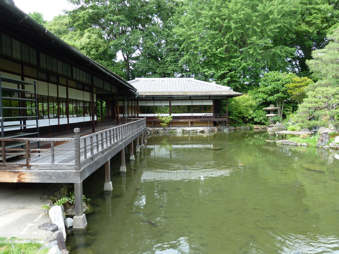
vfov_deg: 54.9
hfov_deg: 69.4
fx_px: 245
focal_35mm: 25
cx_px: 170
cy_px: 127
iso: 80
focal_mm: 4.1
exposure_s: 1/80
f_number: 3.3
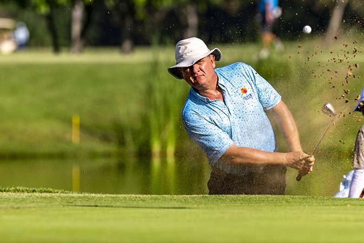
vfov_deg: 2.4
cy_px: 106
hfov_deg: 3.6
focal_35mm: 569
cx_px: 225
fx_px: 5753
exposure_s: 1/2000
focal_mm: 400
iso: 250
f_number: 5.6
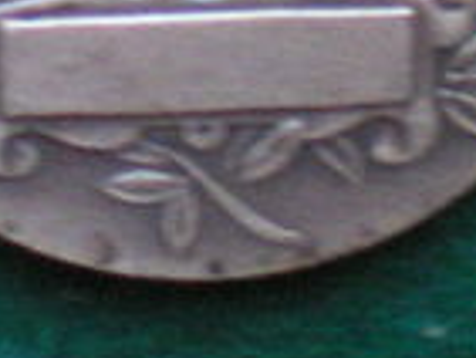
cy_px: -730
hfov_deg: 7.1
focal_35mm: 270
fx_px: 3716
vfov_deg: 5.2
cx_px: -378
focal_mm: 6.3
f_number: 3.1
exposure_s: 1/25
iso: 400
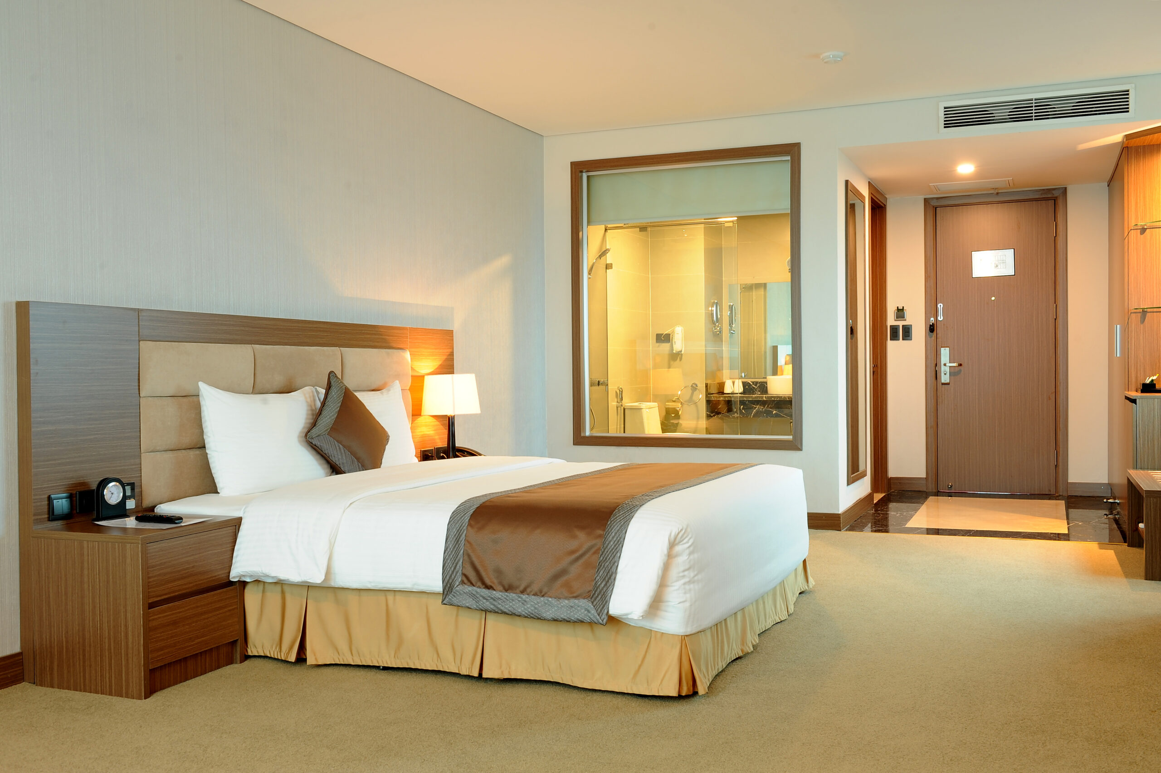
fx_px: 1096
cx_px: 580
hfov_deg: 55.8
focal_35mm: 34
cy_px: 386
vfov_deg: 38.8
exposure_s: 2.5
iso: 200
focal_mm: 34
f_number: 11
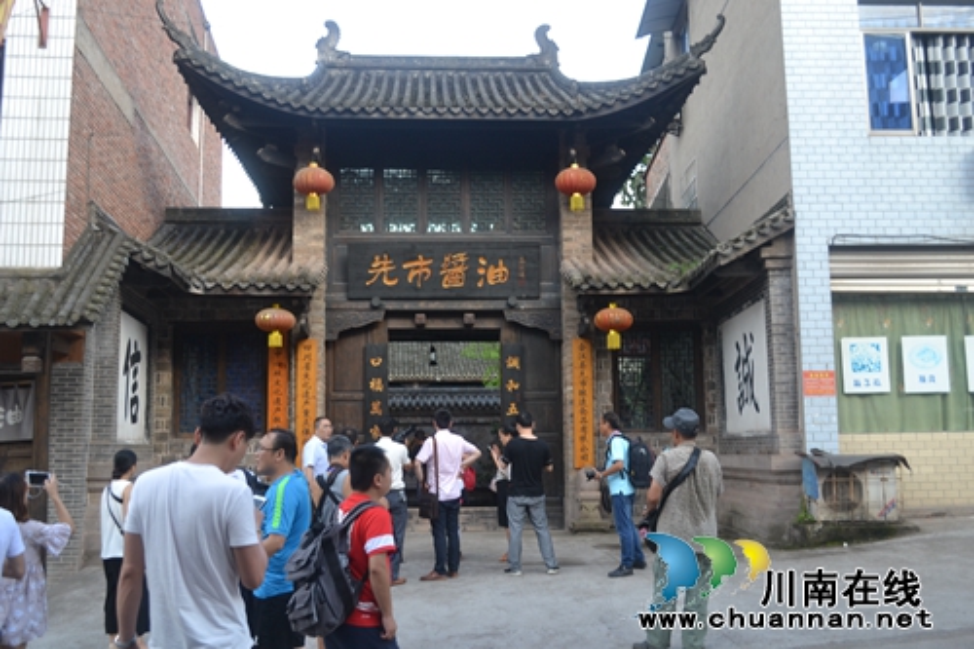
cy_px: 324
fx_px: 892
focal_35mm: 33
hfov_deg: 57.2
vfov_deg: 39.9
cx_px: 487
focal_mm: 22
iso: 160
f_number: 5.6
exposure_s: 1/125
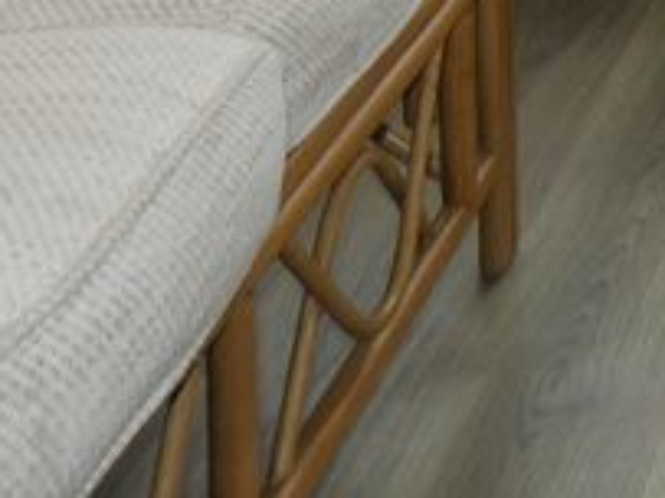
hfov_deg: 17.0
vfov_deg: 11.6
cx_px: 1091
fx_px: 1939
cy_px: -757
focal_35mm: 101
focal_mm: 3.6
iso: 80
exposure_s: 1/160
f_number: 2.8
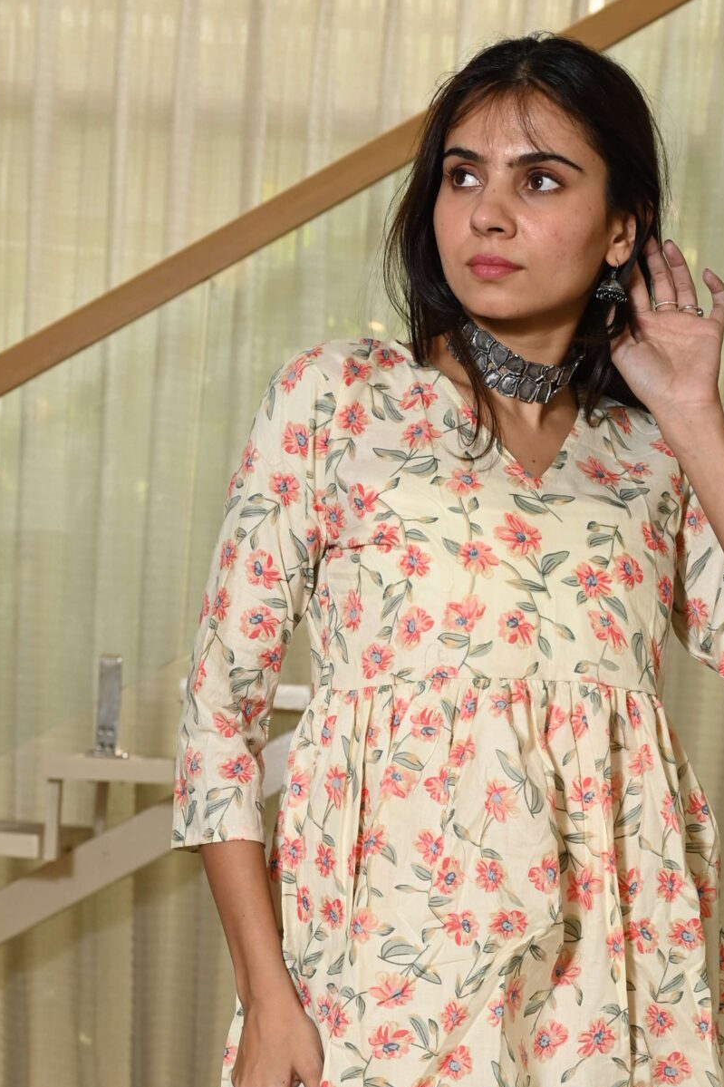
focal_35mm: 96
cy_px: 985
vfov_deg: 20.8
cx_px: 415
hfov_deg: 14.2
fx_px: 2897
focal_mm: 45
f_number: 5.6
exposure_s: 1/160
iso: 320
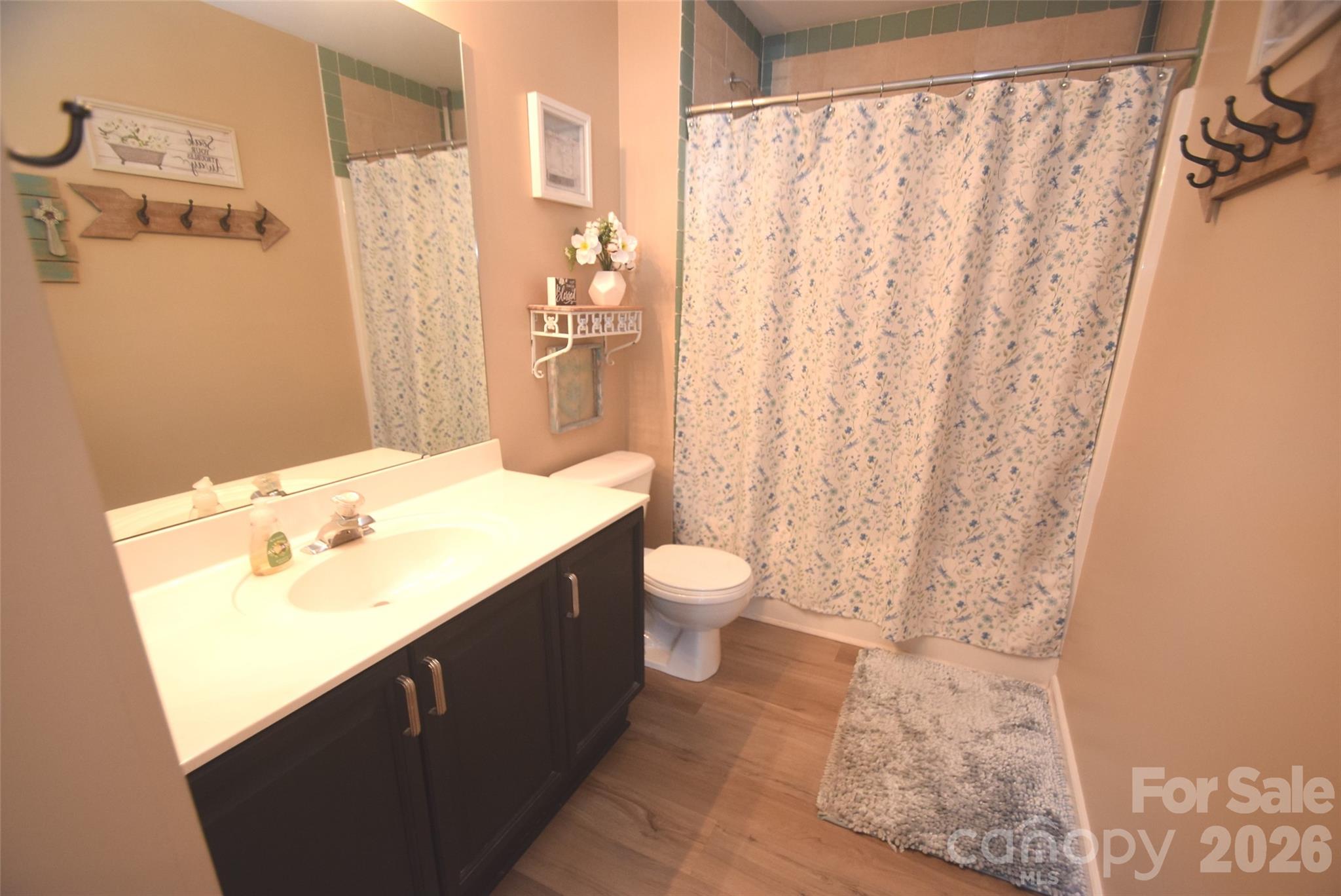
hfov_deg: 100.4
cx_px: 670
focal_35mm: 15
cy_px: 448
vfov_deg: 77.4
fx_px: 559
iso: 1250
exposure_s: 1/60
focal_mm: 10
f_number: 3.5
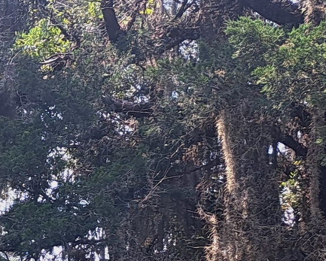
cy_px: 555
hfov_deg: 13.0
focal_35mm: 124
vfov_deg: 11.1
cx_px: -377
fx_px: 1196
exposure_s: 1/323
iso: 50
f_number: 1.8
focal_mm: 5.23
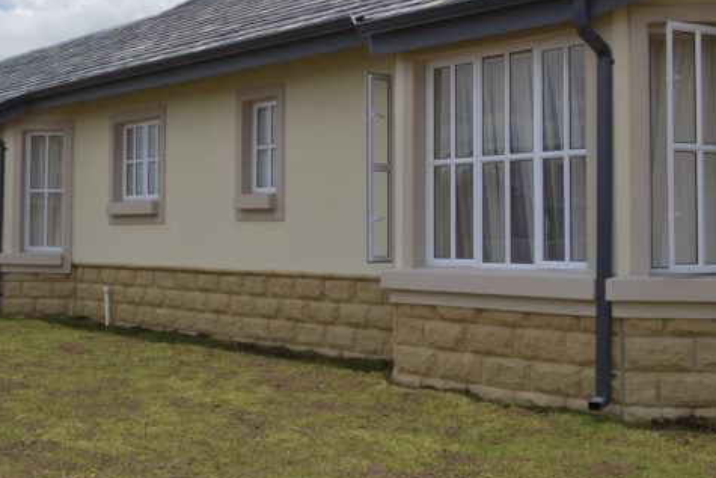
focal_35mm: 53
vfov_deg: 25.5
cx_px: 283
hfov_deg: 37.4
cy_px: 185
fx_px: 1054
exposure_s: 1/125
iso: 100
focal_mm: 28
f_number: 11
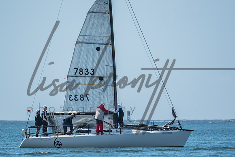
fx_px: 4584
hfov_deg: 2.9
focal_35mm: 702
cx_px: 116
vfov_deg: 2.0
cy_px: 92
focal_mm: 400
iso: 100
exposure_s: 1/250
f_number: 5.6
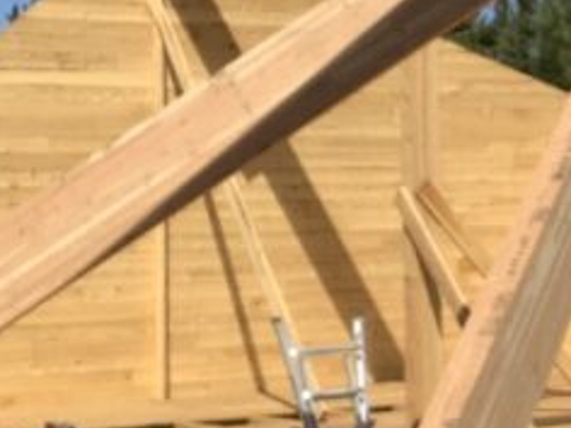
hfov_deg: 13.4
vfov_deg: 10.6
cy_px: 109
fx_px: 2293
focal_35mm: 139
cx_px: 842
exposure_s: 1/1437
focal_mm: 2.87
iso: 16
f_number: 2.2
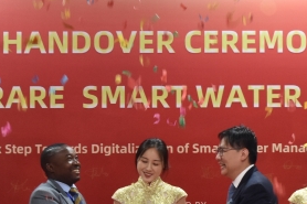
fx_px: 920
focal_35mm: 108
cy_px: 160
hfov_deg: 18.9
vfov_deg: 12.6
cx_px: 191
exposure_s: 1/60
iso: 800
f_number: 4
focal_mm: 20
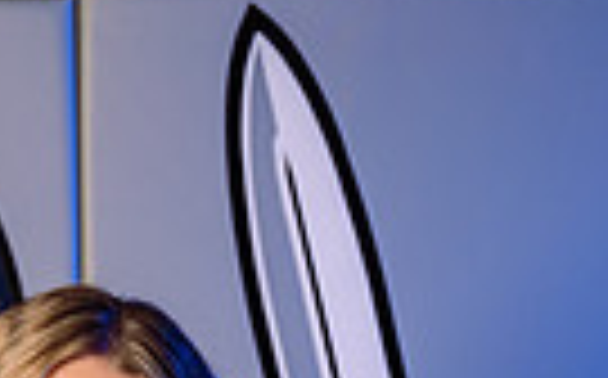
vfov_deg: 8.0
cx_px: 63
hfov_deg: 13.8
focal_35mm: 150
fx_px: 2482
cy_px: 945
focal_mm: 44
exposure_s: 1/250
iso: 100
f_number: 5.6
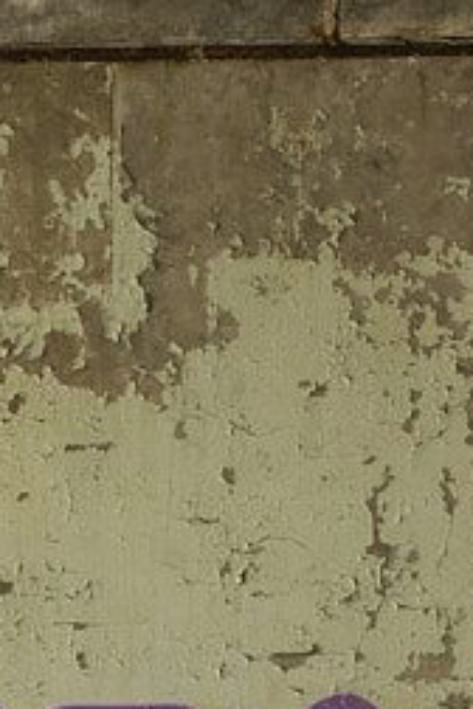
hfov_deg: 4.3
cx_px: 560
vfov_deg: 6.4
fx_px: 6267
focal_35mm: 318
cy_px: 1159
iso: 400
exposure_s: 1/13
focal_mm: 50
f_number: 11
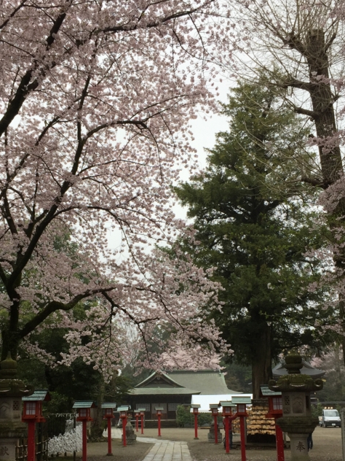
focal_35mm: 47
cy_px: 303
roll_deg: +1.1
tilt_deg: +11.8
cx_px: 150
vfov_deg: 40.0
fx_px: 625
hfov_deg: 30.8
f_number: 2.2
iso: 32
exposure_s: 1/174
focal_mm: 4.15
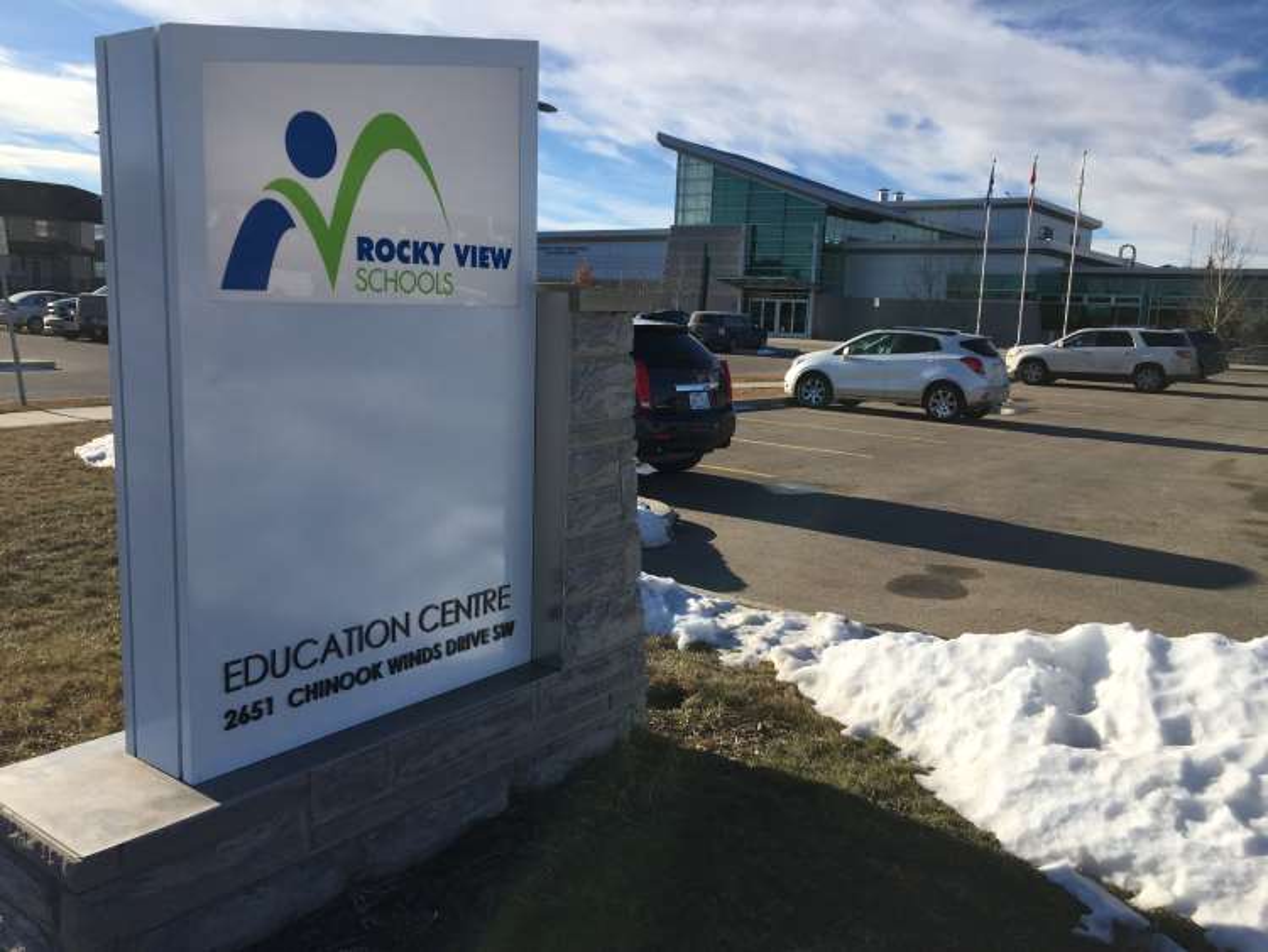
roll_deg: -3.5
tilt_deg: -11.8
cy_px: 476
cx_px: 634
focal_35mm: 29
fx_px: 1063
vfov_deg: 48.3
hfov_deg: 61.6
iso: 32
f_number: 2.2
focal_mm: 4.15
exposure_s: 1/2639
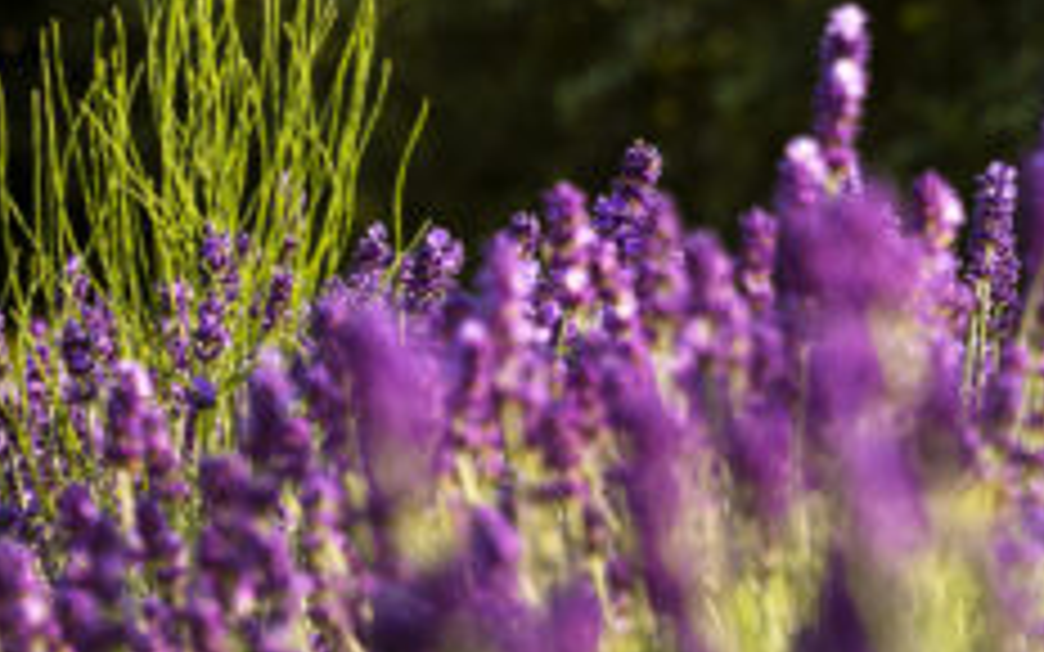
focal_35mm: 338
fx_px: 9617
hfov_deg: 6.1
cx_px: -922
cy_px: 1198
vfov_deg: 3.9
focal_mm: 75
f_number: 6.3
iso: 400
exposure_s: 1/1000
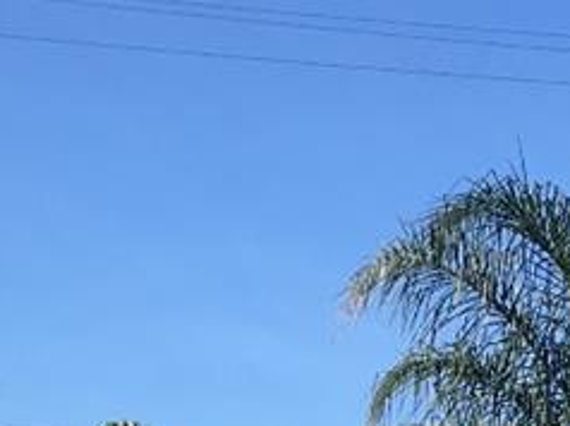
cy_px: 1192
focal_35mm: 183
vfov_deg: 7.3
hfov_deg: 10.8
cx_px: 448
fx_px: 3010
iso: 25
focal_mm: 4.15
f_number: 2.2
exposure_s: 1/1202
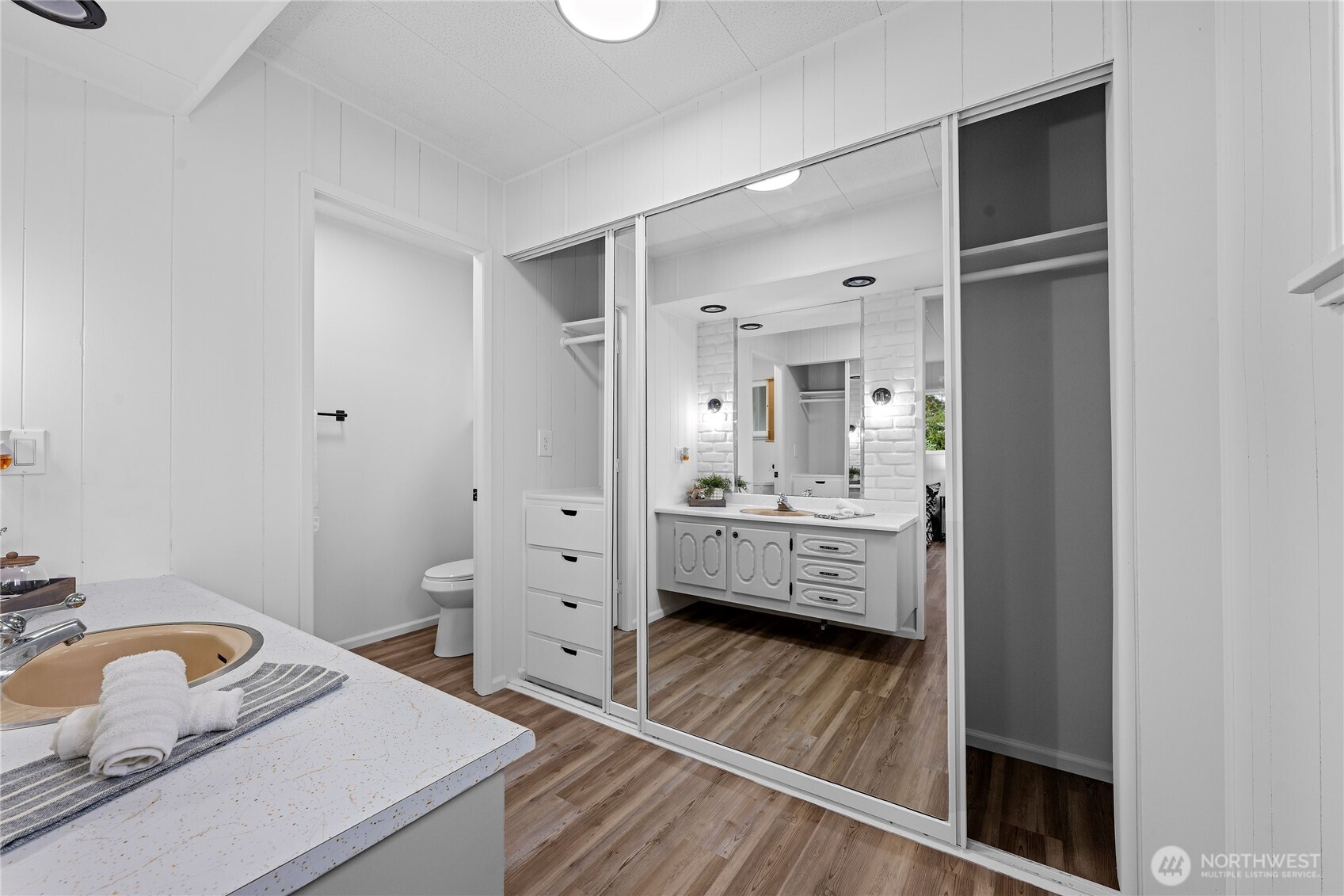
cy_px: 448
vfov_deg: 81.2
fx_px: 523
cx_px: 672
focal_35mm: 14
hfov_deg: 104.3
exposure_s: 1/13
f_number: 9
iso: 400
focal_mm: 14
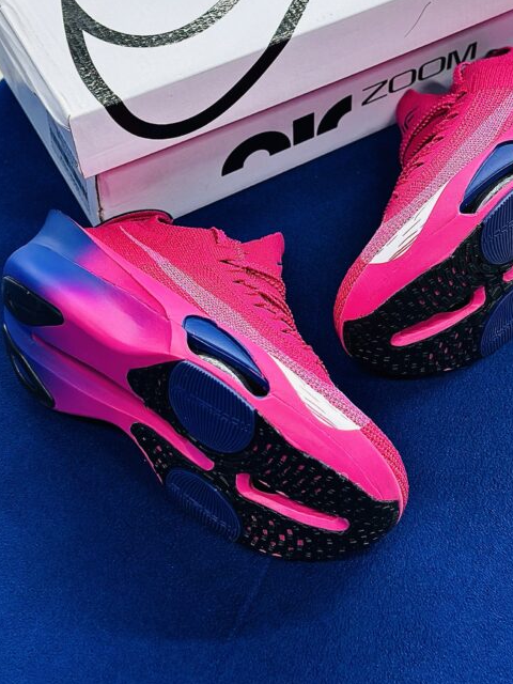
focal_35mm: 70
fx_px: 1383
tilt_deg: -50.8
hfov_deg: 21.0
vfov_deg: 27.6
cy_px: 221
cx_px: 316
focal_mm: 6.86
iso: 64
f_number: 1.78
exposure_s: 1/100
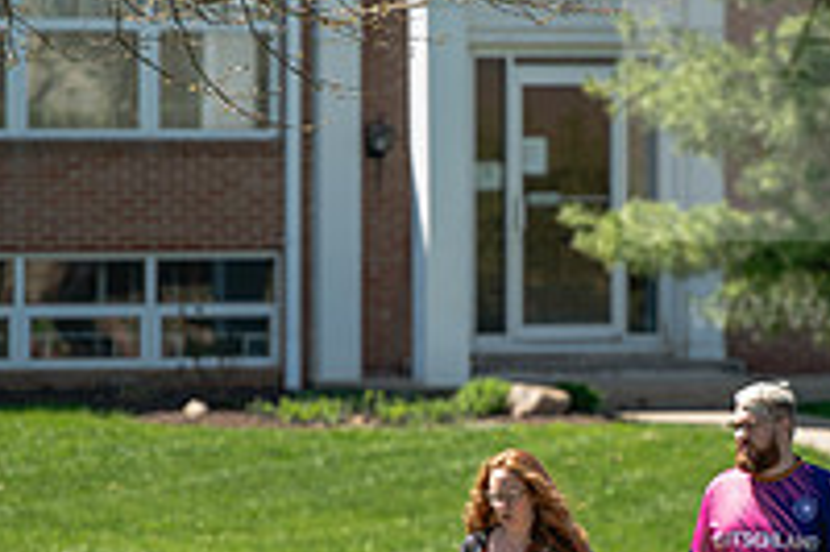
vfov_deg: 2.4
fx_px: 13361
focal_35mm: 580
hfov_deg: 3.6
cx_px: 498
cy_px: 396
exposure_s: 1/500
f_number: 3.2
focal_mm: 200
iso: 80
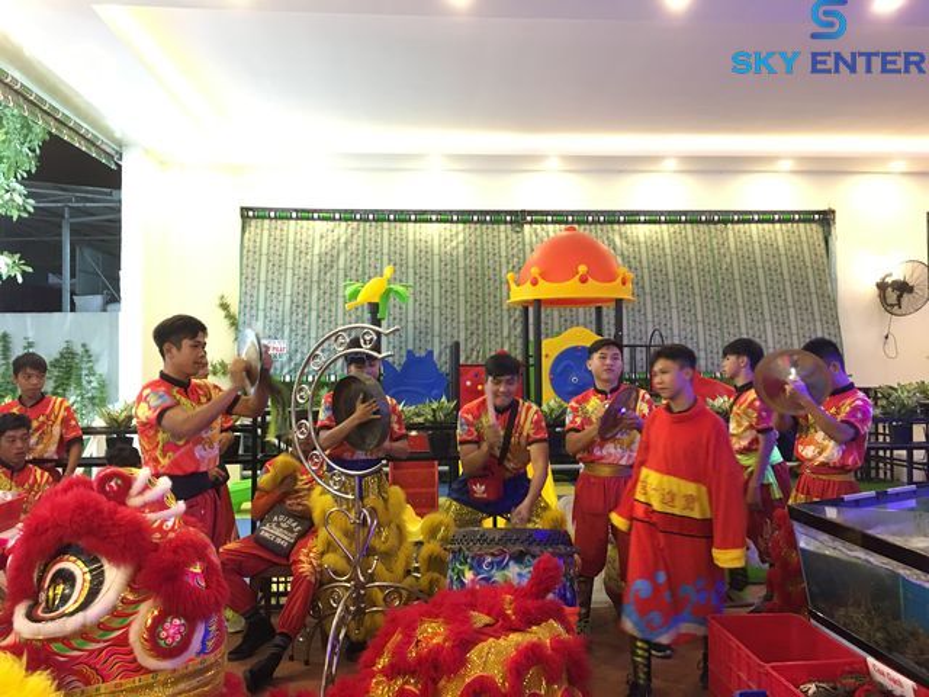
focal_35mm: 29
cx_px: 464
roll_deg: -0.3
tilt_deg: +0.3
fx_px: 778
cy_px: 348
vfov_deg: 48.2
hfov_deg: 61.7
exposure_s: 1/17
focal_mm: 4.15
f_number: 2.2
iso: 200
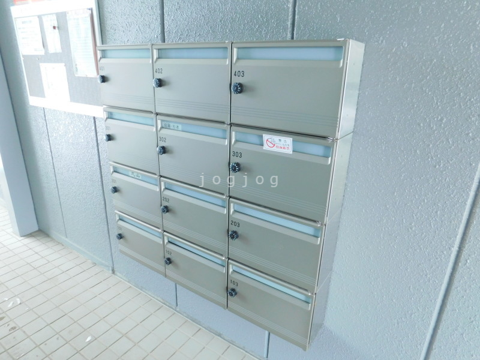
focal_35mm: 23
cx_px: 240
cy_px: 180
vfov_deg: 58.9
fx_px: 319
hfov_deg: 73.9
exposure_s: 1/30
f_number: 3
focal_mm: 4
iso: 125
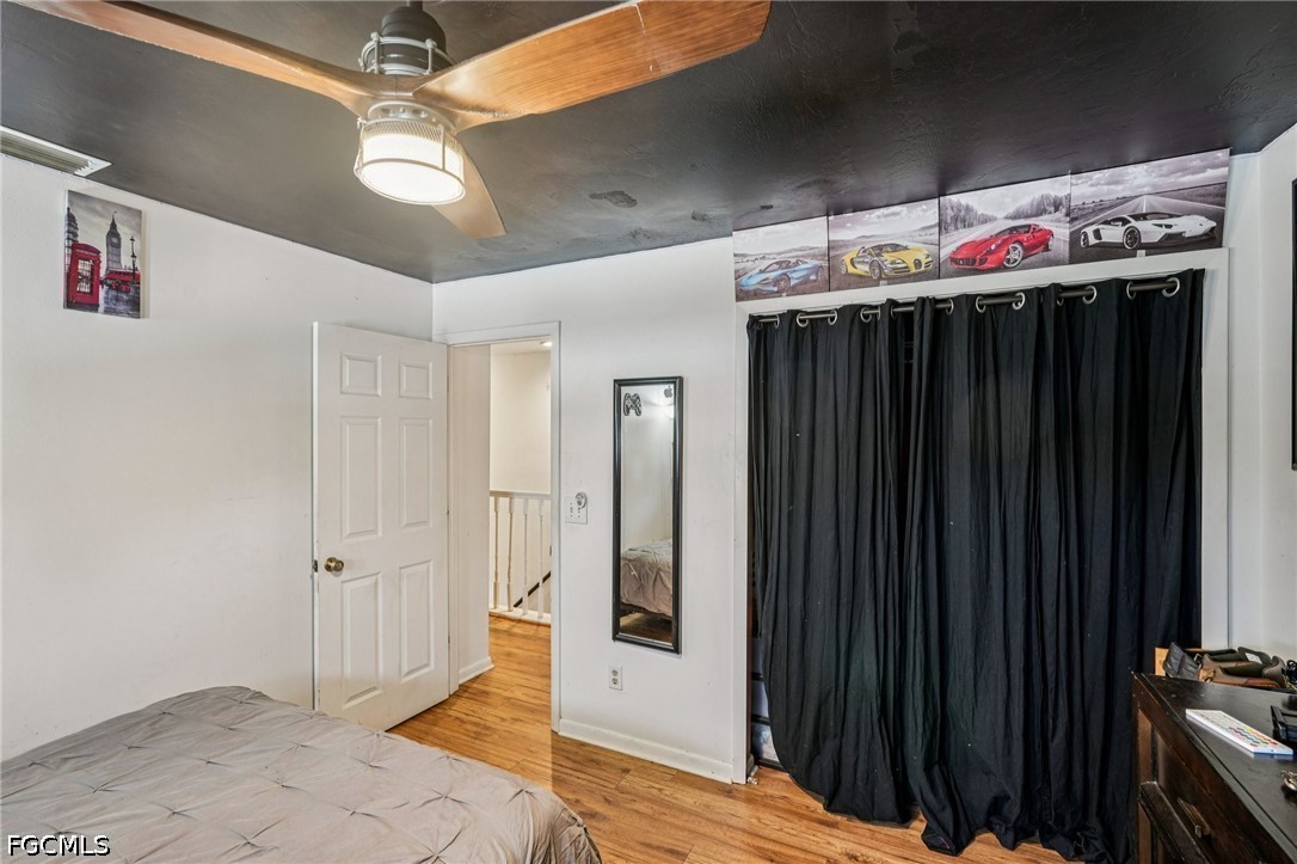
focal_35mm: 16
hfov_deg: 95.0
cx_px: 648
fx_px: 594
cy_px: 432
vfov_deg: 72.0
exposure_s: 1/4
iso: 400
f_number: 8
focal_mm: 16.5
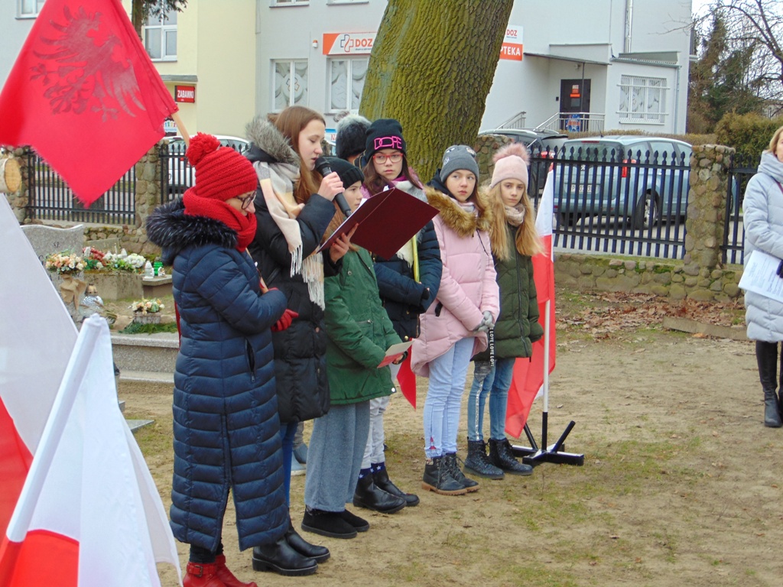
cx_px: 392
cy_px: 294
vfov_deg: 20.7
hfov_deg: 27.4
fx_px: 1606
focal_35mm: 71
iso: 100
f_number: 3.7
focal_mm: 12.8
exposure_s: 1/30
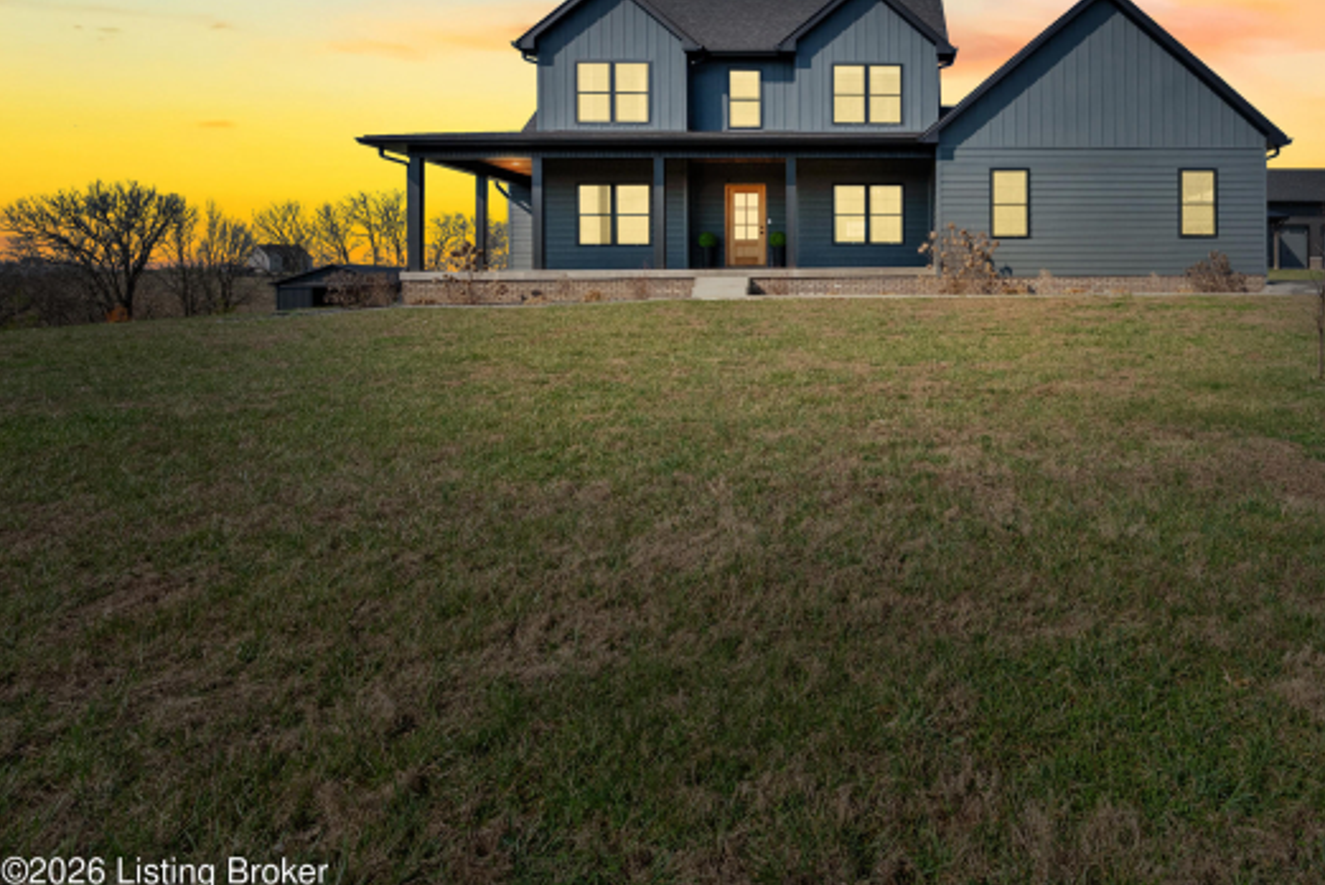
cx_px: 950
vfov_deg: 54.0
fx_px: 847
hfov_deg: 72.2
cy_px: 292
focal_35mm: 23
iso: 400
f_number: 11
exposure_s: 1/500
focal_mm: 16
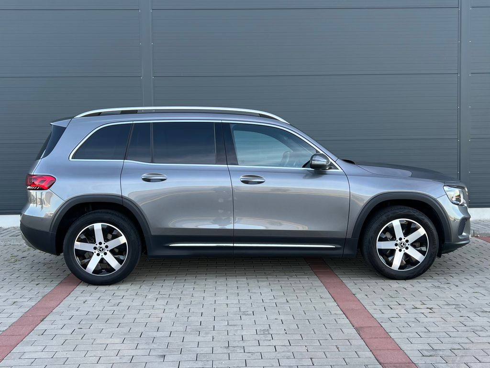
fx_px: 368
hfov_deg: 67.3
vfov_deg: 53.1
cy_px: 184
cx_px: 245
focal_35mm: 26
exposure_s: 1/204
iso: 40
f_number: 1.5
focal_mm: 5.7
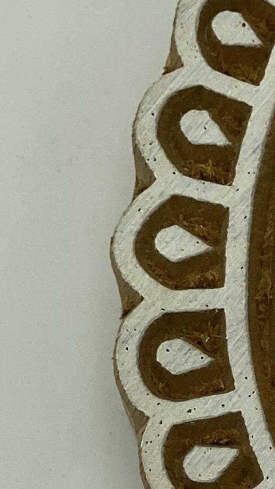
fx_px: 3241
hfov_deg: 4.8
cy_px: 447
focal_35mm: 250
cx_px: 475
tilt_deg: -76.7
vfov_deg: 8.6
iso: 20
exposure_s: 1/813
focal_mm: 6
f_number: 2
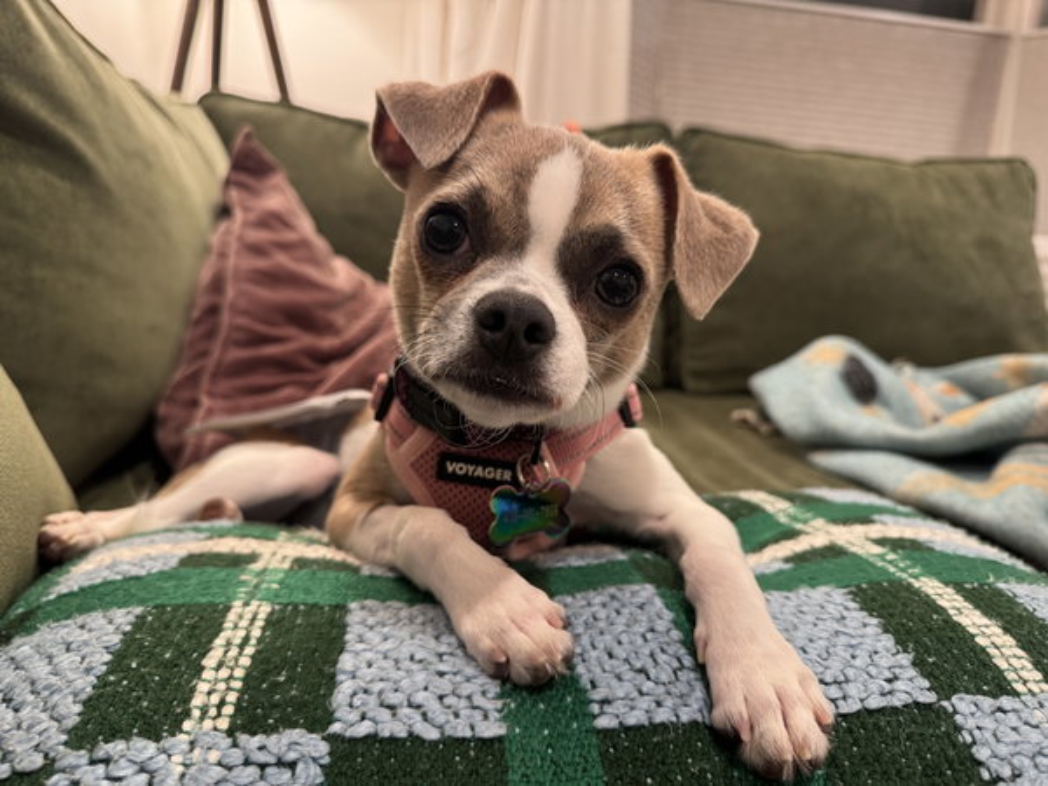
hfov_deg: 71.6
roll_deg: -2.8
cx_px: 524
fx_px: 727
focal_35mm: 24
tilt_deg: -11.5
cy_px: 393
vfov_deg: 56.8
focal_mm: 6.76
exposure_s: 1/60
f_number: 1.78
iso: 320
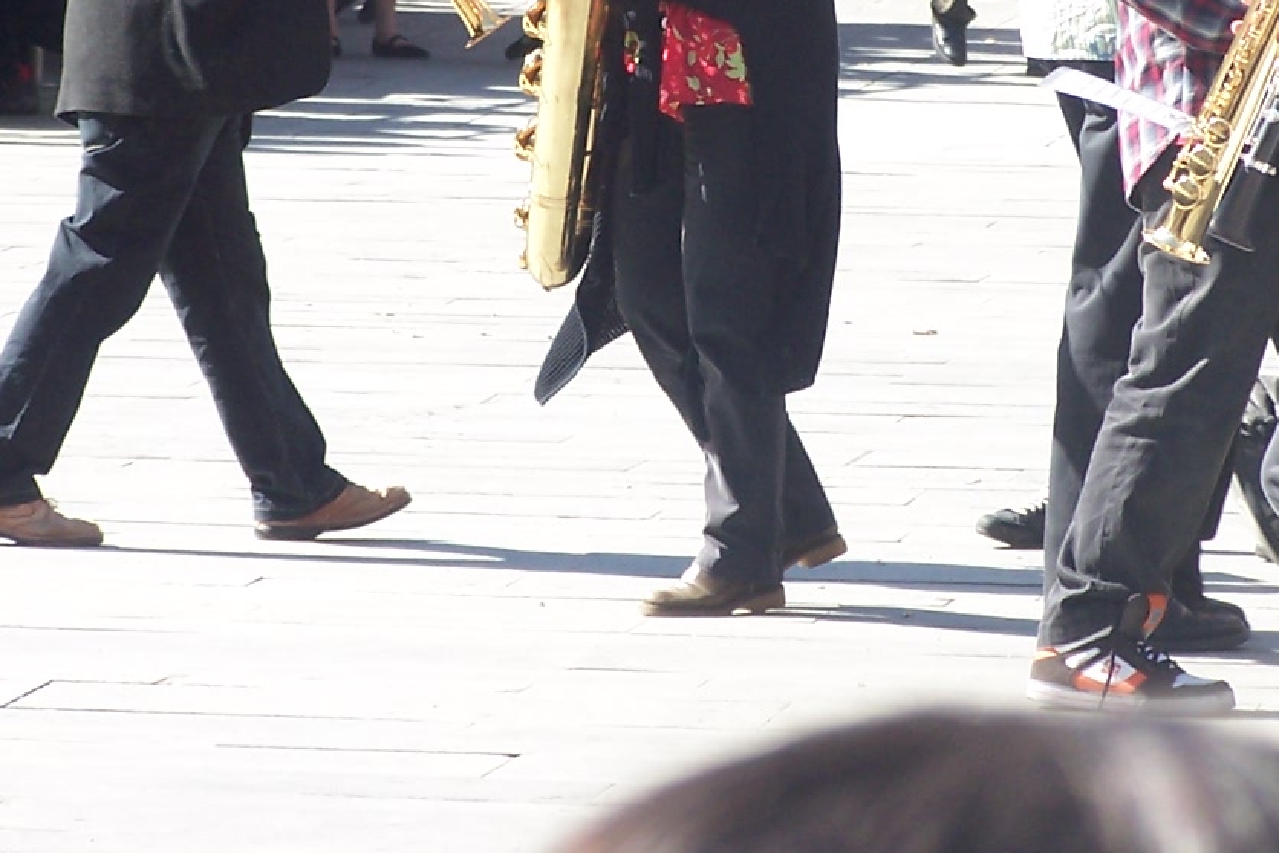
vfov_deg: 3.9
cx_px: 777
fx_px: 12367
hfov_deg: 5.9
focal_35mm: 348
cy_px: -17
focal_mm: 28
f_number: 3.2
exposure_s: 1/250
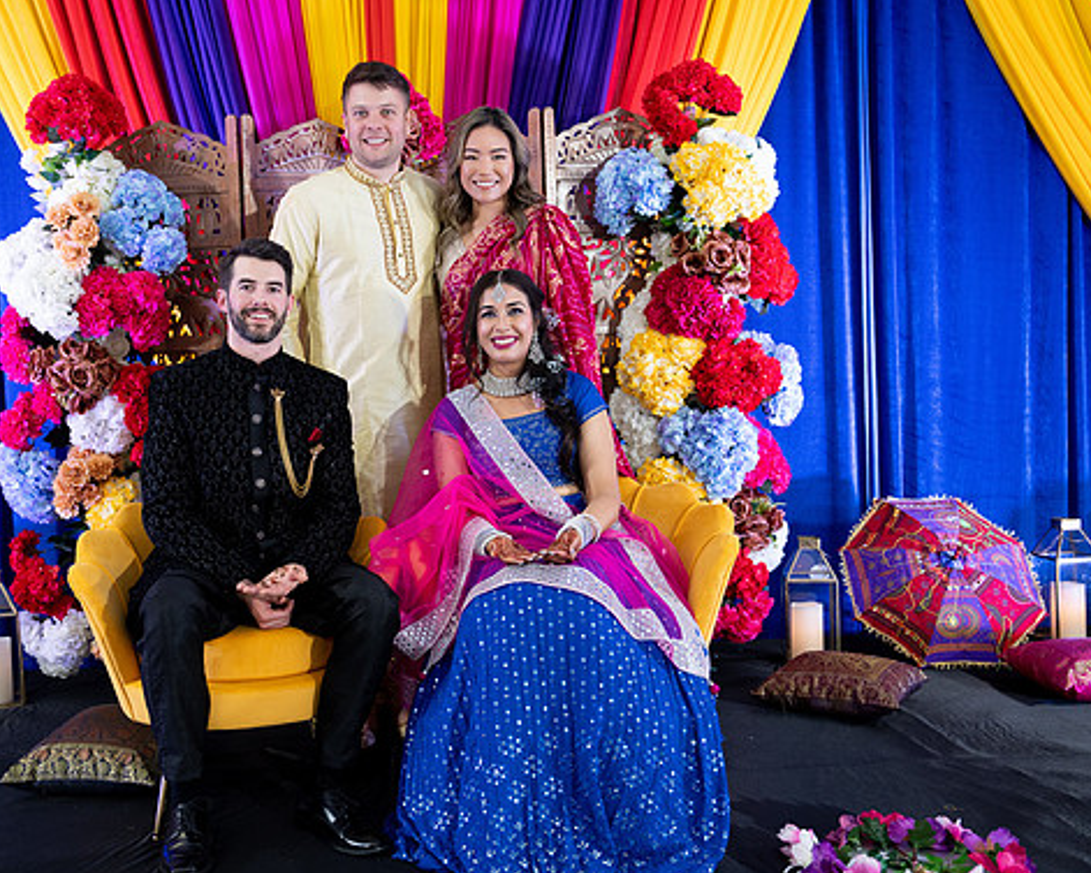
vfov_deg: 40.1
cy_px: 439
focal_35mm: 37
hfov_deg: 48.7
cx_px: 431
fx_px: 1195
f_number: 2.8
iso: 1250
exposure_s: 1/125
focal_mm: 32
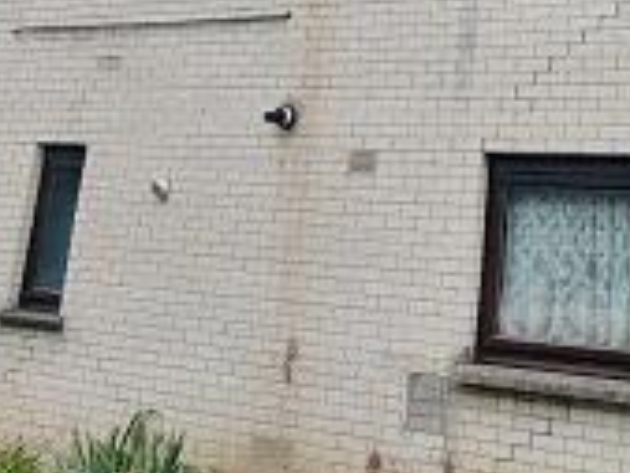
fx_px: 1129
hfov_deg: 27.6
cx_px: 747
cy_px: -227
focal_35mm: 62
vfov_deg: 20.4
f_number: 2.2
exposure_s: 1/2119
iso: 52
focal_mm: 2.35
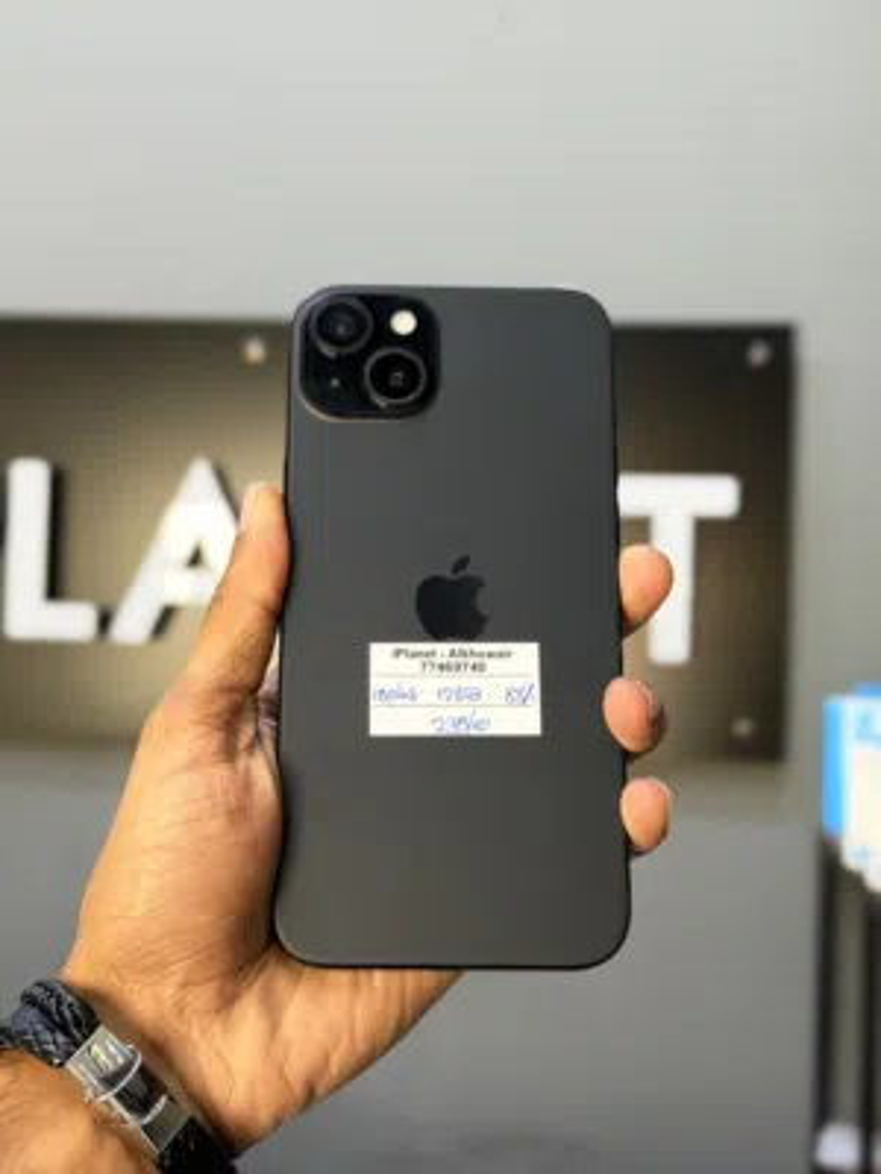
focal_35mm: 48
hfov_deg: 30.3
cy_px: 587
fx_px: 1629
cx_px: 440
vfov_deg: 39.7
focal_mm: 6.76
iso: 80
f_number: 1.78
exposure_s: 1/50
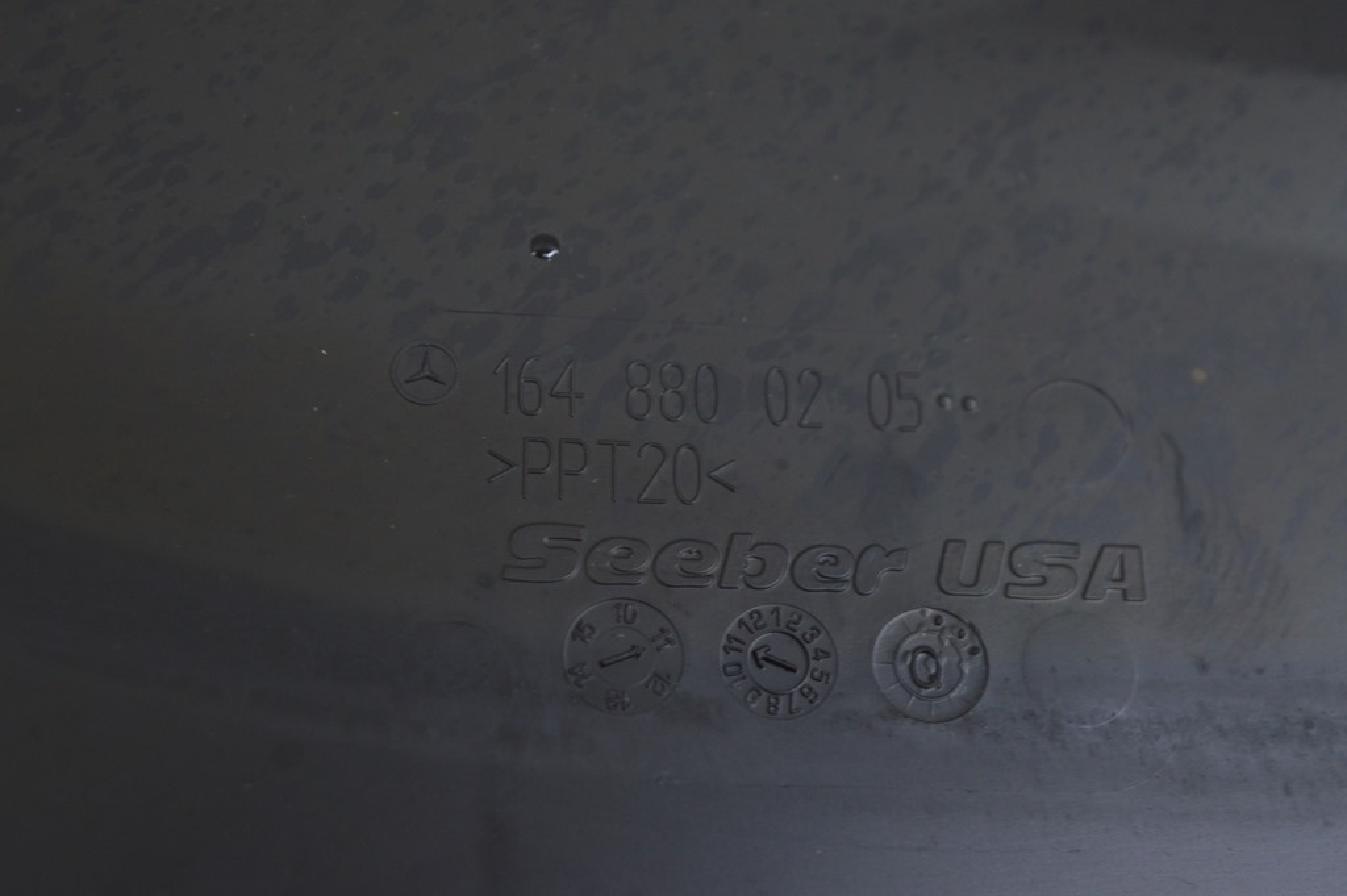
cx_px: 674
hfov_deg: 31.9
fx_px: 2355
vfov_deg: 21.5
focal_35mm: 63
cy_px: 448
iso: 400
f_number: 5.6
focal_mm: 42
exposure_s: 1/25
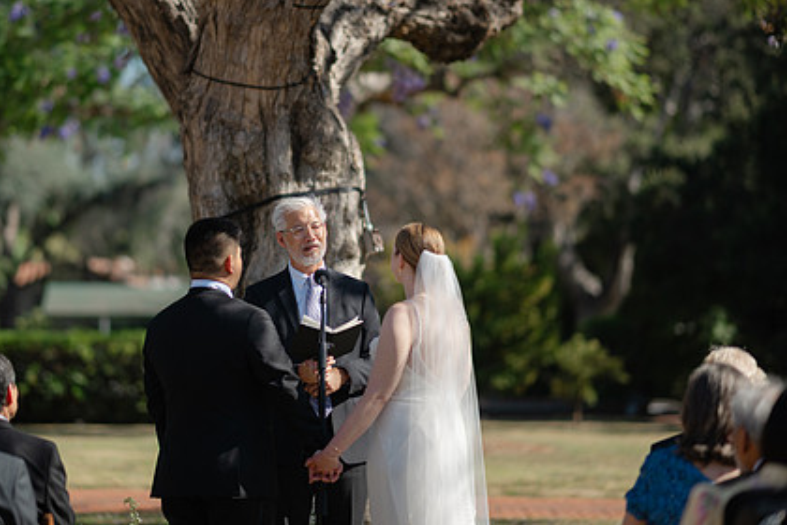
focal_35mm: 145
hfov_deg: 14.1
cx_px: 311
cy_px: 183
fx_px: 3170
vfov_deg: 9.5
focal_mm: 105
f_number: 1.4
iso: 64
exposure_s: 1/2500
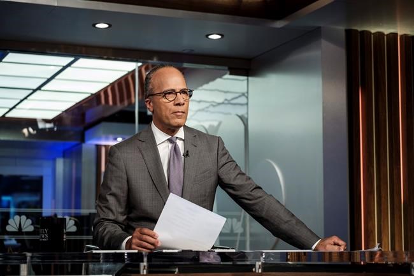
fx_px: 862
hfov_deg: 27.0
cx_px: 207
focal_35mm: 75
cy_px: 138
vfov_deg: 18.2
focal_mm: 50
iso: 800
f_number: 2.8
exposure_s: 1/125
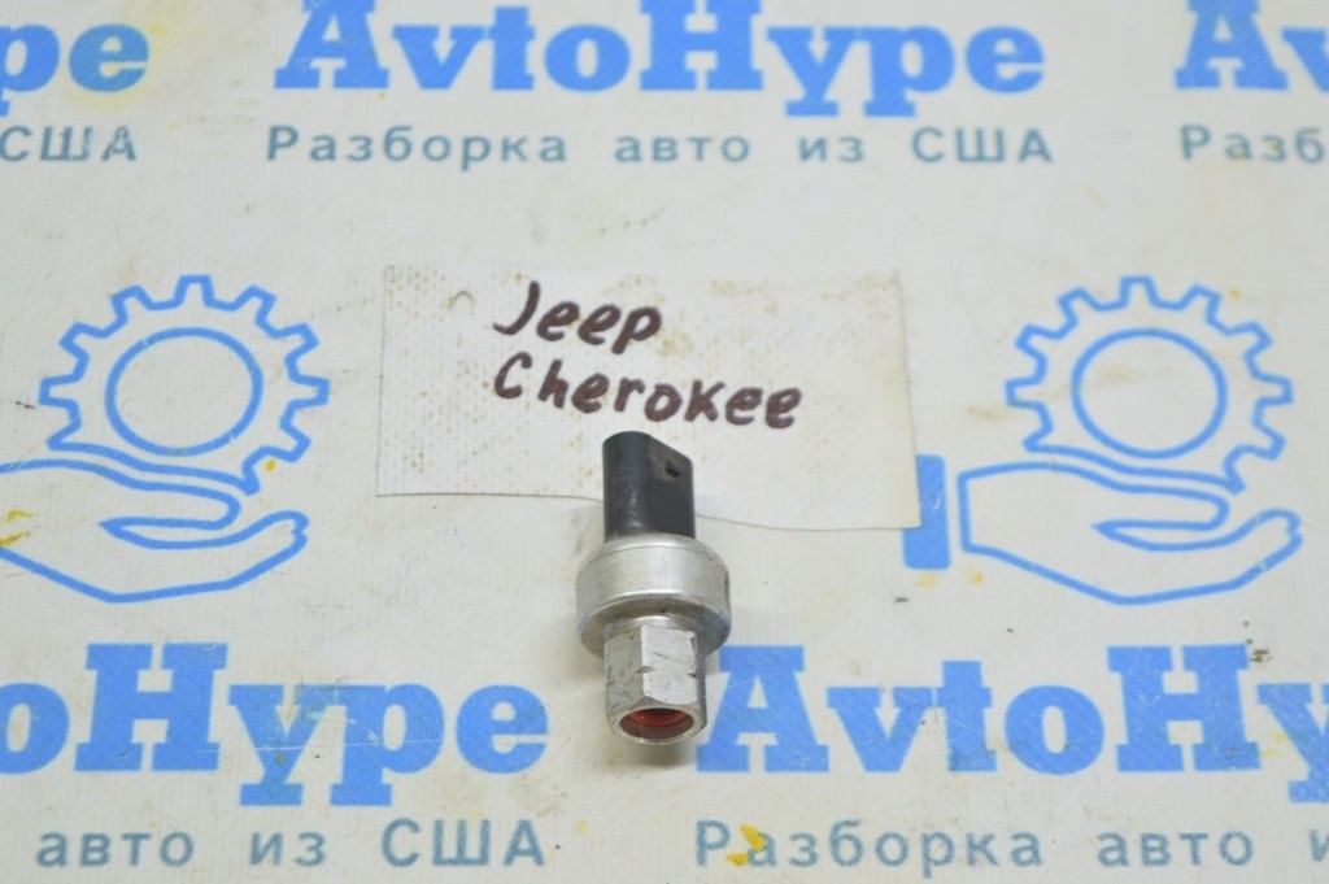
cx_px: 664
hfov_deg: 24.6
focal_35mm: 82
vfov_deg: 16.5
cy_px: 442
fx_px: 3043
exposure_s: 1/20
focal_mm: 55
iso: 400
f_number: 5.6
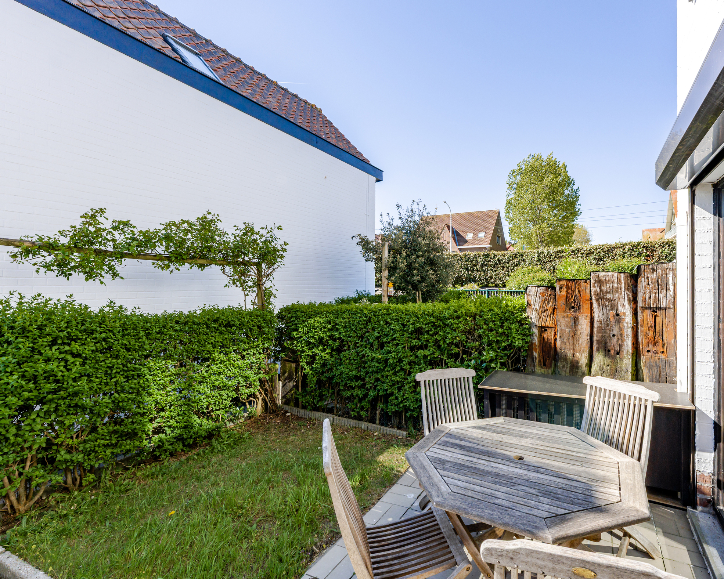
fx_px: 343
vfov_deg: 80.4
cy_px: 287
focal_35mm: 16
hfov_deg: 92.5
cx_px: 412
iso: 250
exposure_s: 1/200
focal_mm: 14
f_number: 11
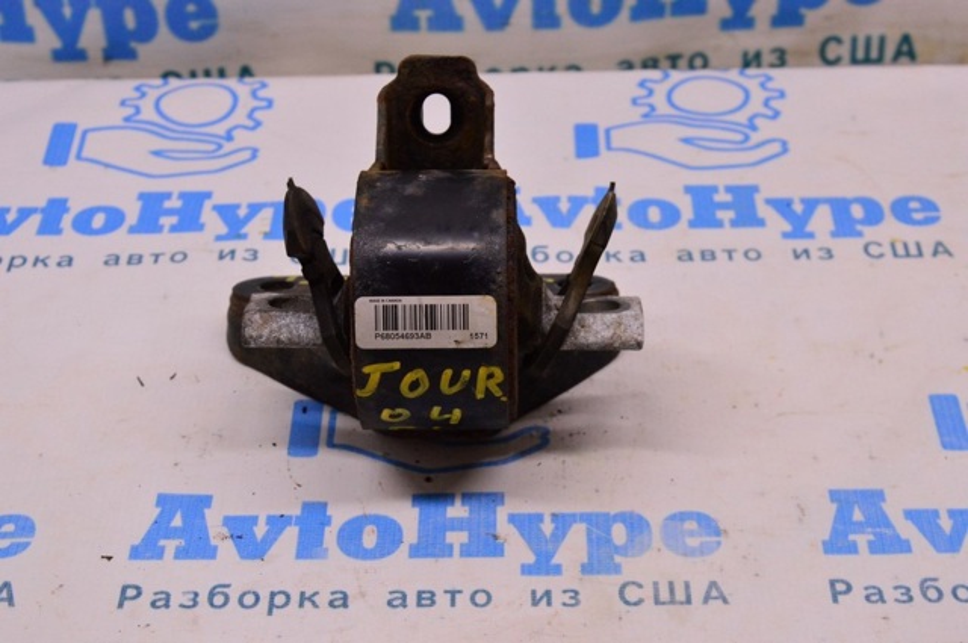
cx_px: 484
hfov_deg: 28.1
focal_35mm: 72
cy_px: 322
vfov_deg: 18.9
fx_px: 1934
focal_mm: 48
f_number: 8
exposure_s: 1/125
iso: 1600
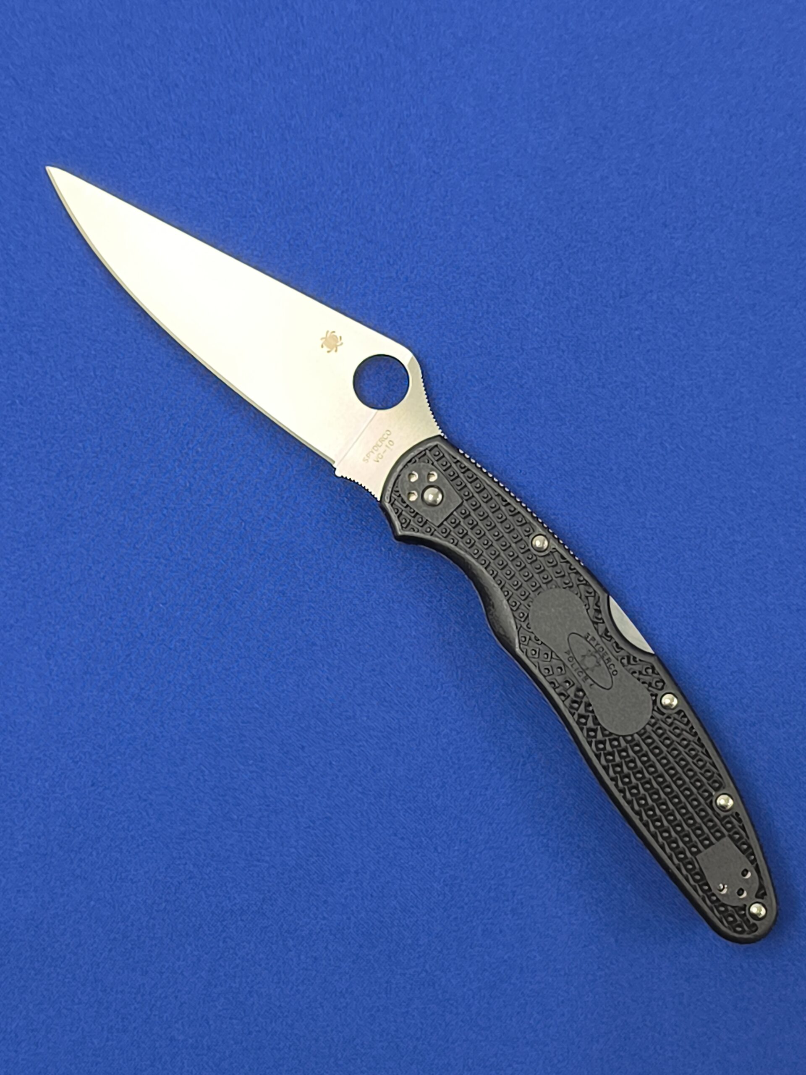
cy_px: 538
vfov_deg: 27.8
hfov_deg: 21.0
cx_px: 403
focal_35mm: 70
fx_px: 2173
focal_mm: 6.14
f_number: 1.65
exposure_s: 1/100
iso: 400
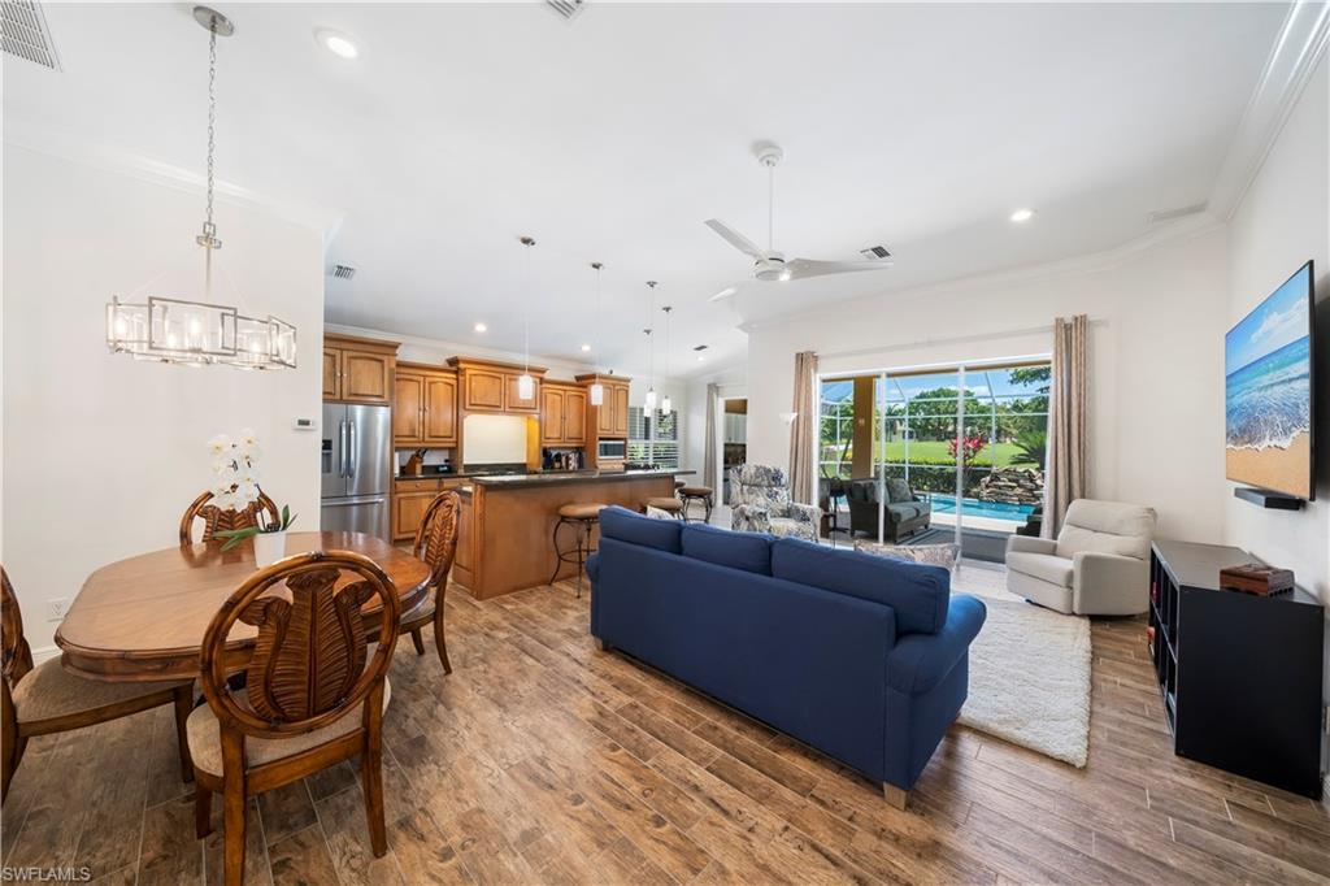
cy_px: 443
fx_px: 443
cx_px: 665
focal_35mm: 12
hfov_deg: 112.6
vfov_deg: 90.0
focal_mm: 12
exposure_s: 1/20
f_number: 7.1
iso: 320
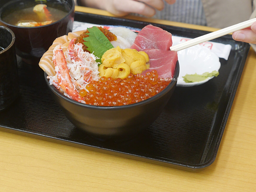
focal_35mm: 89
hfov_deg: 22.0
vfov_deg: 16.6
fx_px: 658
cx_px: 105
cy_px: 67
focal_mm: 30
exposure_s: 1/60
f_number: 4
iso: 800
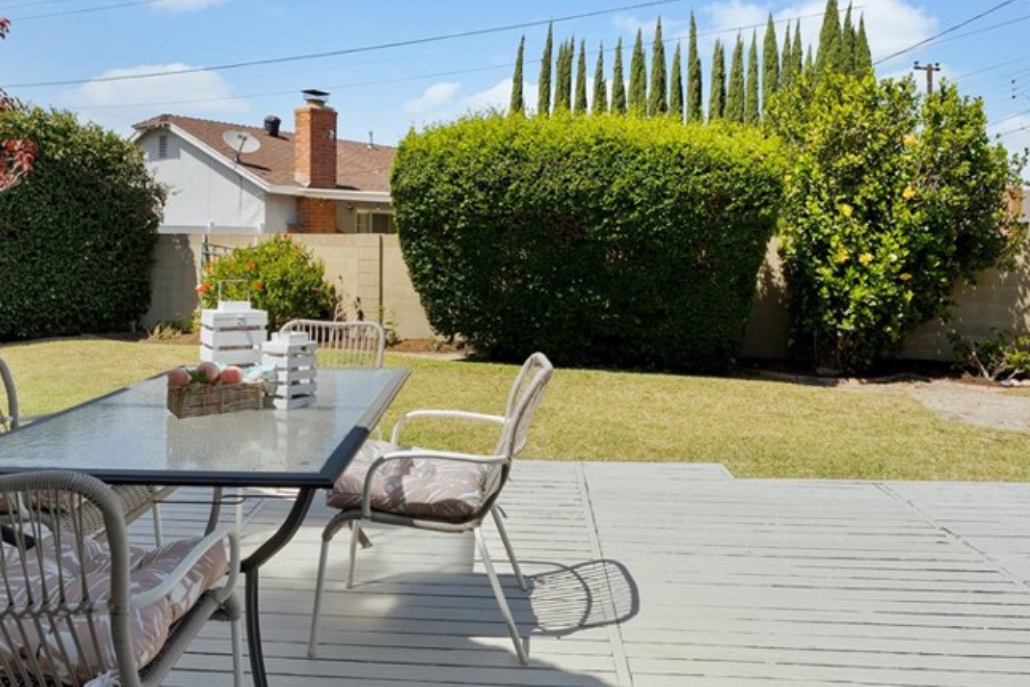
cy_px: 242
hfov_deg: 67.3
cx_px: 484
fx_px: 772
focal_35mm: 27
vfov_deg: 47.3
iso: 320
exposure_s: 1/160
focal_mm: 17
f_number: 9
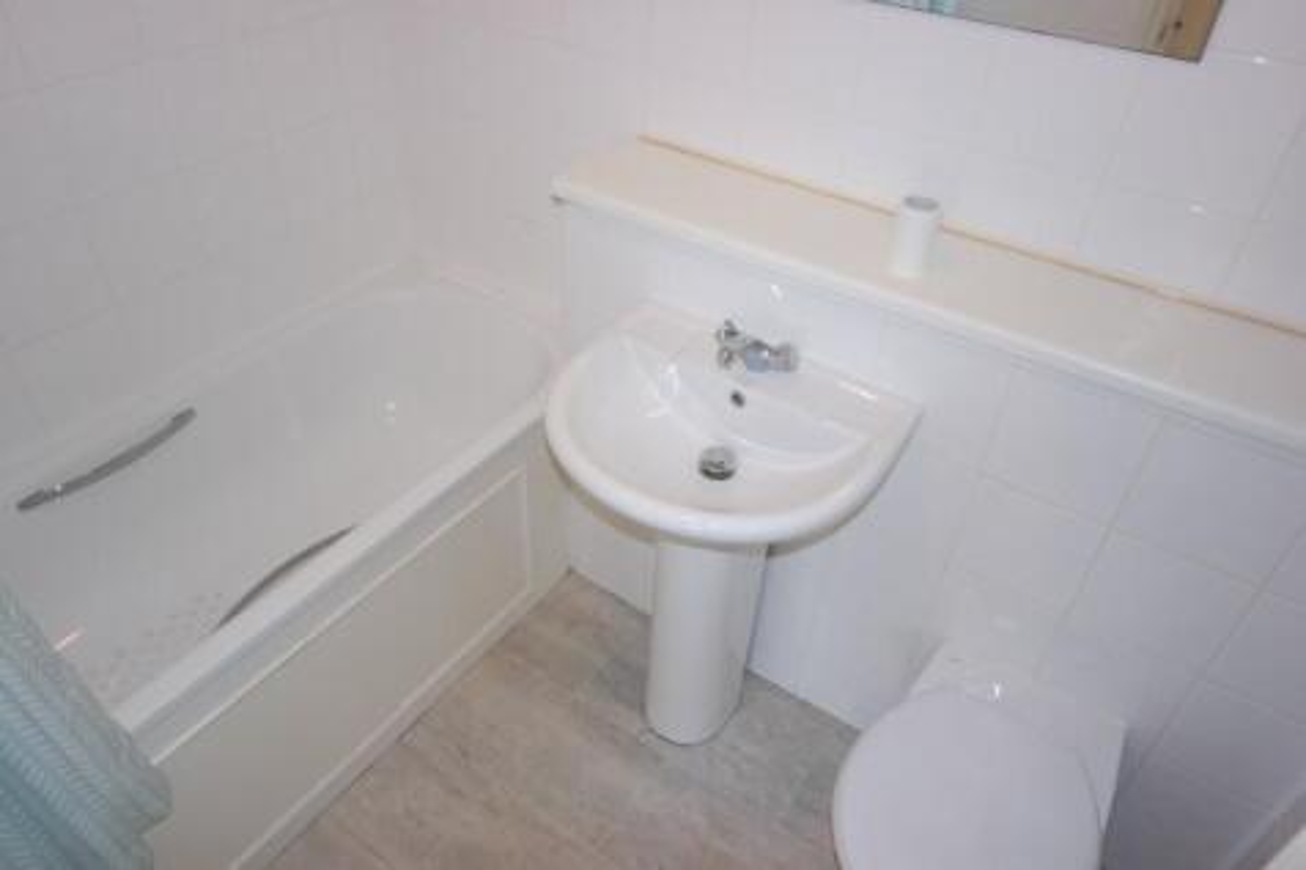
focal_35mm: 24
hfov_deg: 73.8
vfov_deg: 53.1
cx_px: 653
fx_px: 870
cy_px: 435
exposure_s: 1/30
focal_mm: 16
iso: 200
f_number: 2.4
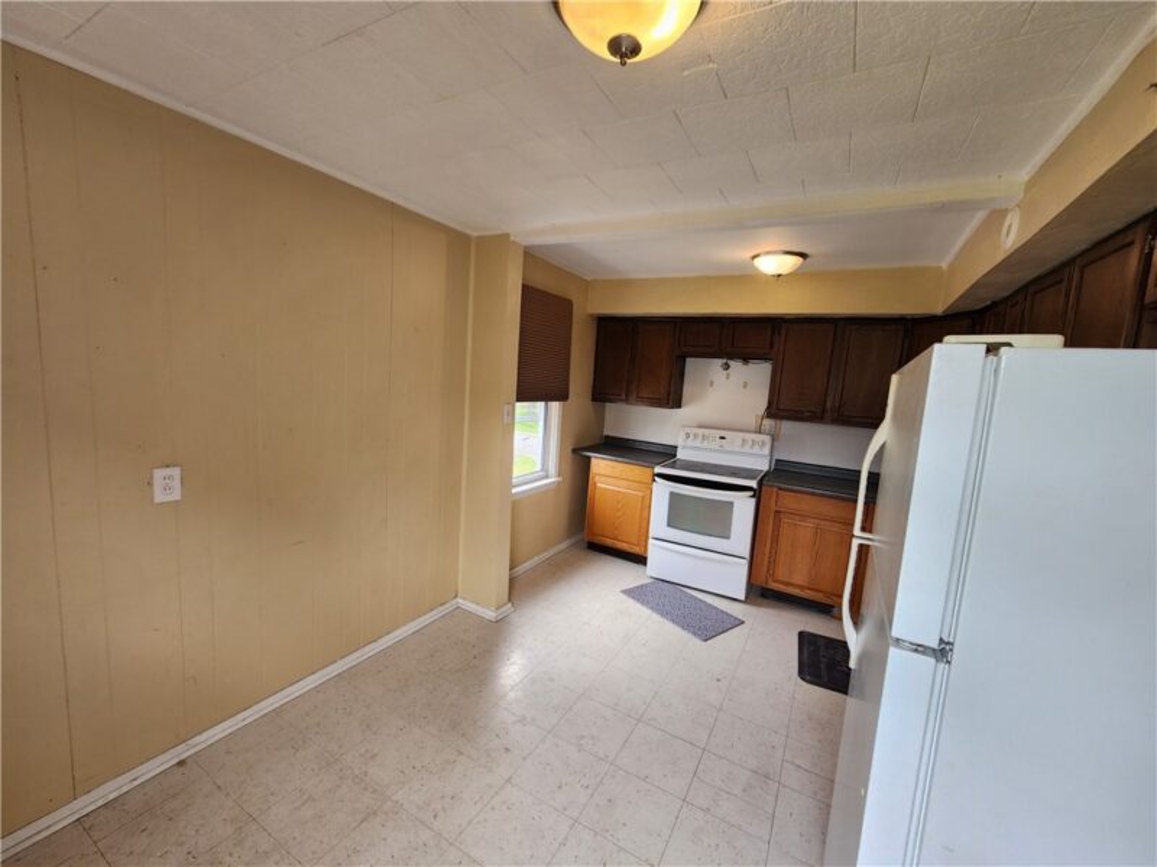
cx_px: 578
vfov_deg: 89.9
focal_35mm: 13
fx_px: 435
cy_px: 434
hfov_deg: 106.2
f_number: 2.2
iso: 80
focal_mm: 2.2
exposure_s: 1/60
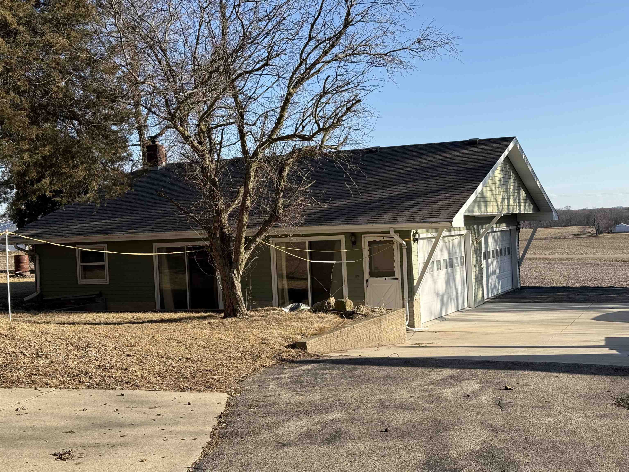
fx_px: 872
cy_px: 236
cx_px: 314
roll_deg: +2.9
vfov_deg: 30.3
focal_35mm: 48
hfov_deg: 39.7
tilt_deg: -0.6
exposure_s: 1/2667
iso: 64
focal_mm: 6.76
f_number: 1.78
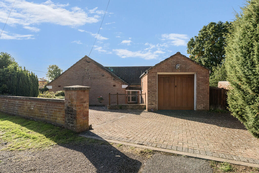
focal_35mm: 18
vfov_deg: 67.4
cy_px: 86
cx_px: 130
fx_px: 130
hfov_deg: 90.0
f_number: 8
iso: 400
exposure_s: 1/1250
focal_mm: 12
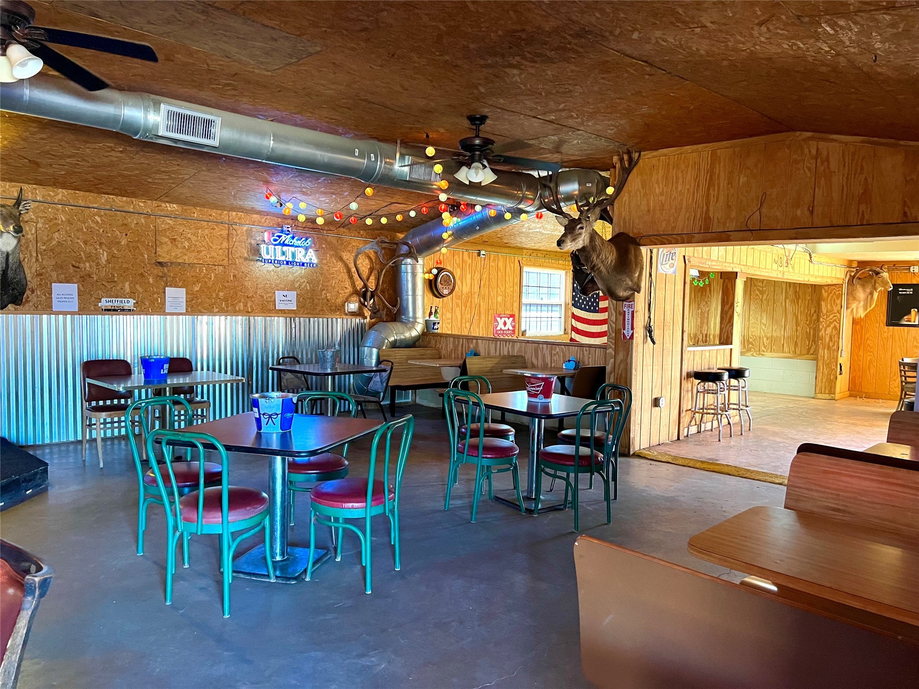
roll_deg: -1.5
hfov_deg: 67.3
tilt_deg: -3.4
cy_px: 344
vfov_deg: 53.1
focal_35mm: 26
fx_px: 690
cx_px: 460
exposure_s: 1/60
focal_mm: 5.7
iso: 400
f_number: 1.5
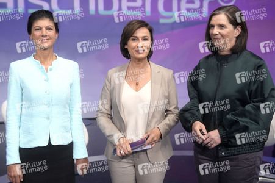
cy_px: 92
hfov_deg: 43.6
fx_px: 343
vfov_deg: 29.8
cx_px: 138
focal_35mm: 45
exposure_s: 1/250
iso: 640
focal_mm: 30
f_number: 2.2
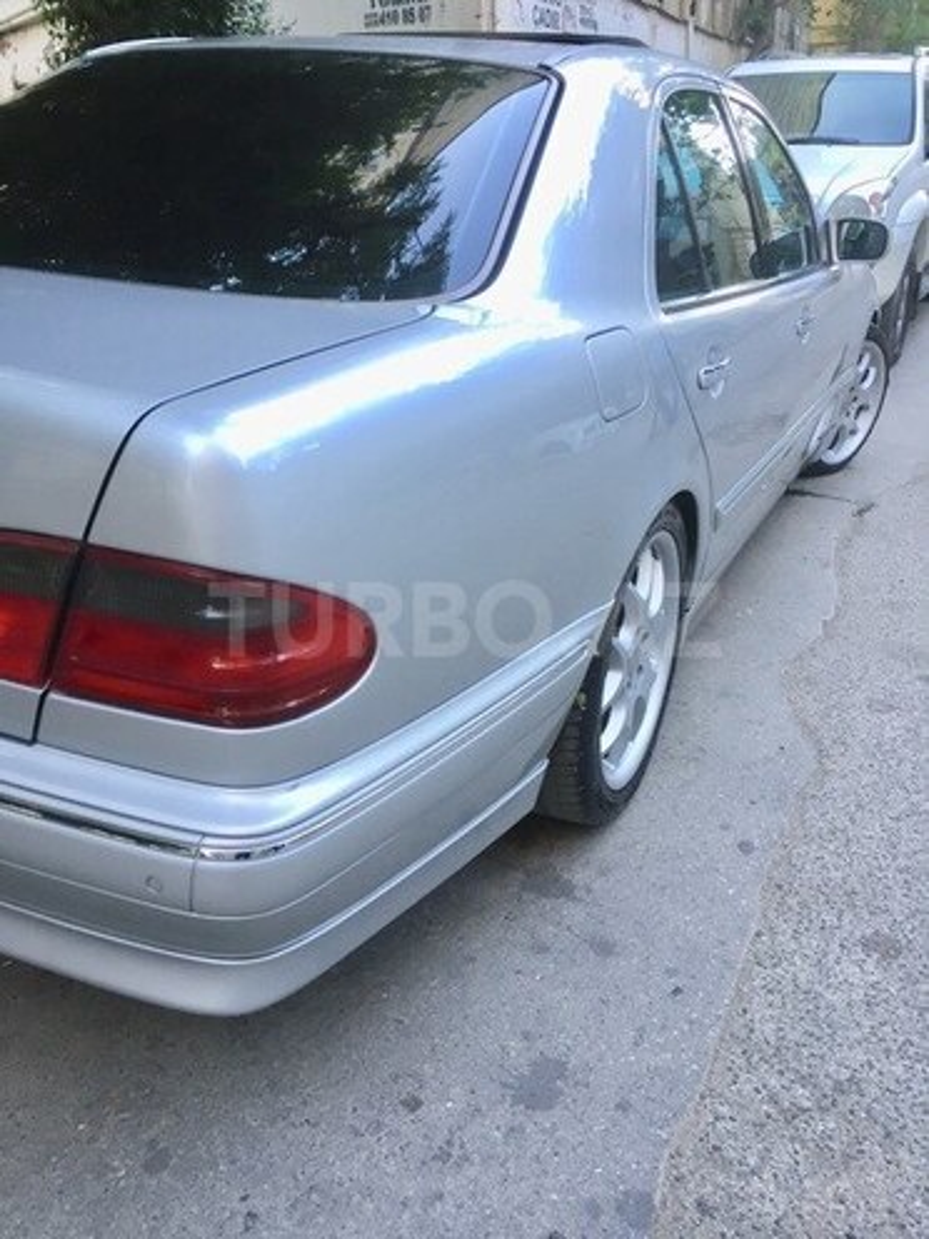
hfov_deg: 48.2
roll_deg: +1.8
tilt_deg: -21.0
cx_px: 464
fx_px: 1038
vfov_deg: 61.7
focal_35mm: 29
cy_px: 620
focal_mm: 4.15
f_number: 2.2
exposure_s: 1/33
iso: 32
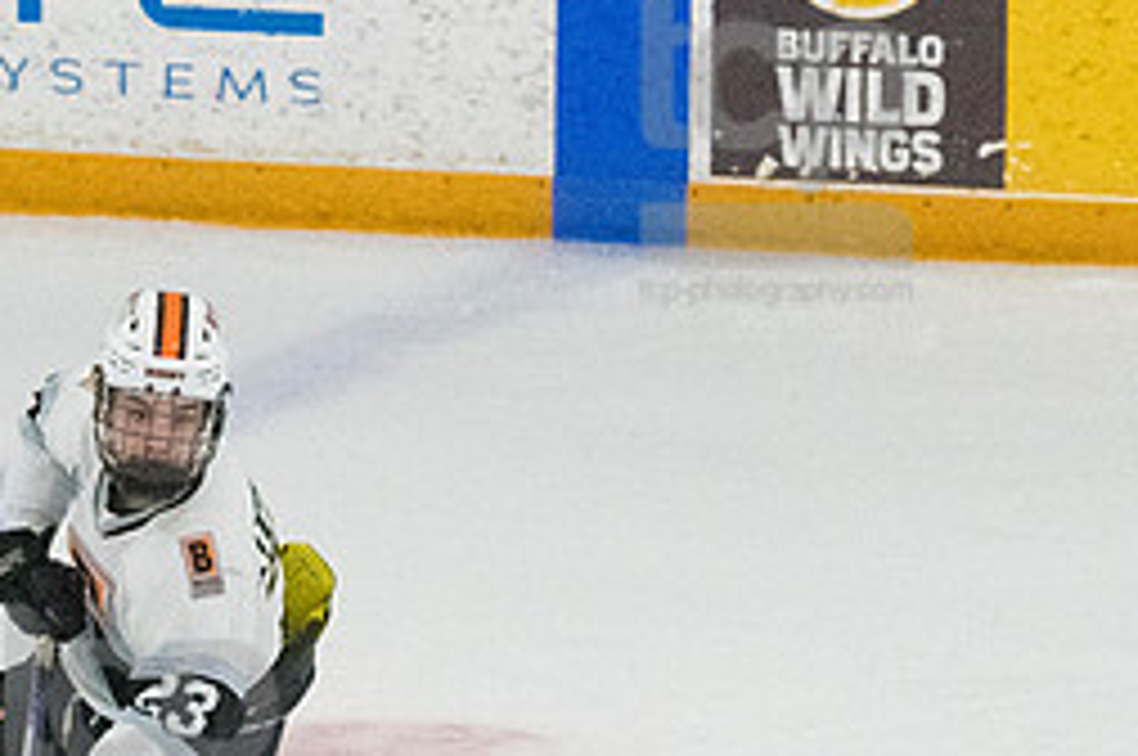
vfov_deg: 2.6
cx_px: 139
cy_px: 765
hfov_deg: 3.9
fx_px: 16795
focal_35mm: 532
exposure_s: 1/1600
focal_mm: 155
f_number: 5
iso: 8000
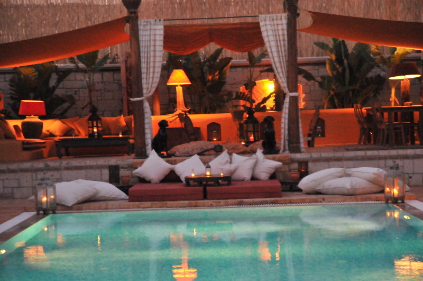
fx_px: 1091
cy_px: 140
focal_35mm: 93
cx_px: 212
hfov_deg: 21.9
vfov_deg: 14.7
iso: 2500
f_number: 4.5
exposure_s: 1/25
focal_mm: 62
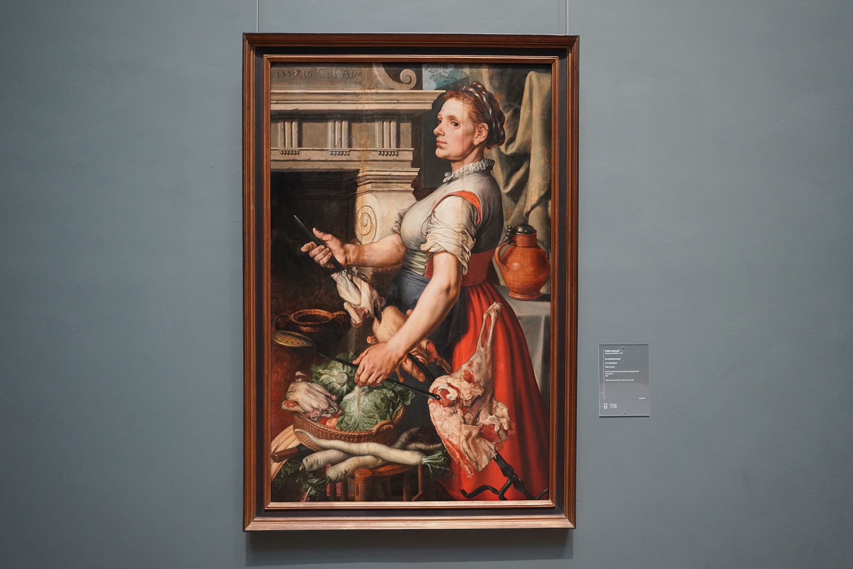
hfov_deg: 73.7
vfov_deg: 53.1
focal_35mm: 24
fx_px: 569
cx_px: 426
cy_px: 284
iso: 3200
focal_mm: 24
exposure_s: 1/80
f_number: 4.5
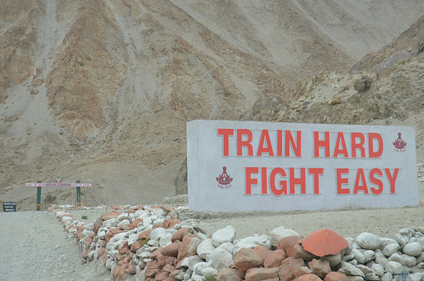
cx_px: 212
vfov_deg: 16.5
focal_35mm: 82
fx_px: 970
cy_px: 140
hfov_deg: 24.7
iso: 200
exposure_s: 1/250
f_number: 8
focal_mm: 55
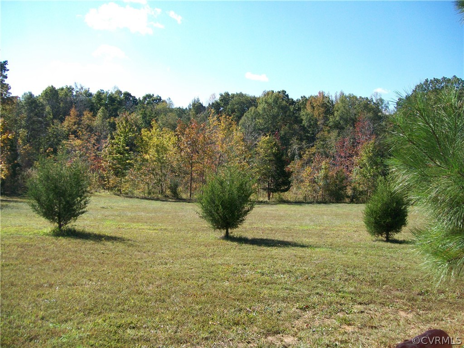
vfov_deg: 41.8
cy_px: 174
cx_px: 232
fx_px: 456
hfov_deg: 54.0
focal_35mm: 34
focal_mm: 6.1
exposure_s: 1/640
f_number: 2.7
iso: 64
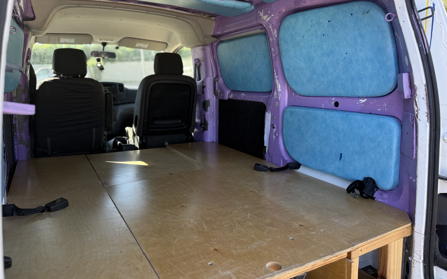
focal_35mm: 26
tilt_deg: -9.1
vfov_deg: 47.4
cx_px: 222
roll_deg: +2.4
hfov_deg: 70.4
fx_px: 317
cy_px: 117
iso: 80
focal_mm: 6.76
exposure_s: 1/416
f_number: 1.78
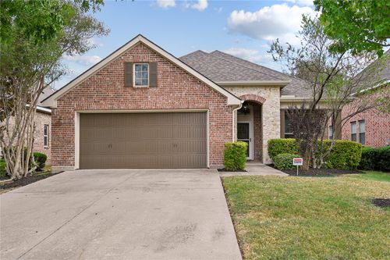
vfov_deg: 44.9
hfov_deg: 63.7
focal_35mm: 29
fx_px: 314
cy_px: 130
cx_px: 195
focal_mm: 29
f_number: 11
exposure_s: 1/50
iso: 100
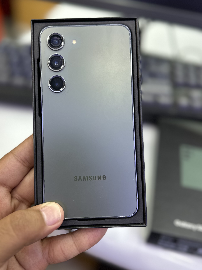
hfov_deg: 38.6
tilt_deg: -43.4
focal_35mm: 37
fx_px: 288
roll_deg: -6.1
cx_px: 87
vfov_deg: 50.1
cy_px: 133
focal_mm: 6.86
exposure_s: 1/100
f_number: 1.78
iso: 80
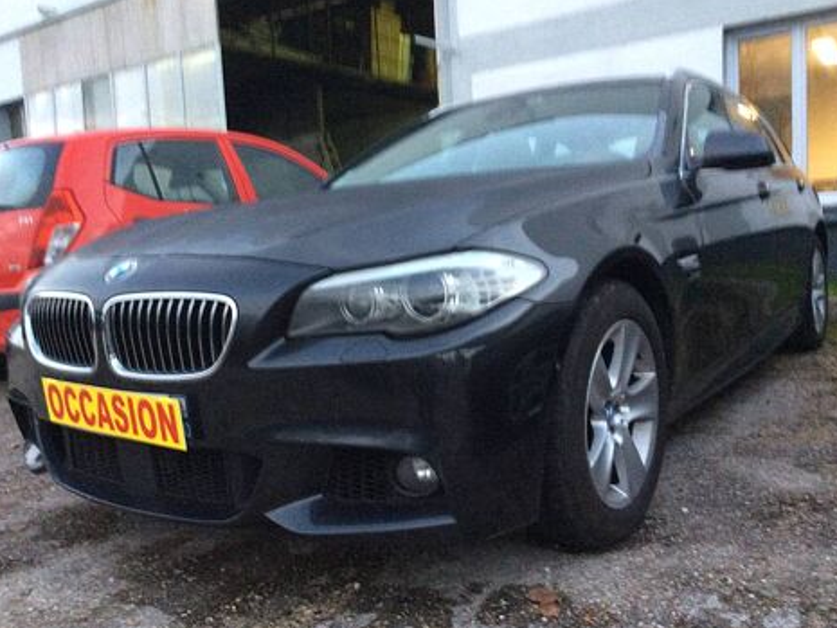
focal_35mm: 33
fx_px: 798
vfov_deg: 43.0
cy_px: 316
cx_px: 414
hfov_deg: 55.3
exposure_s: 1/25
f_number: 2.4
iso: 200
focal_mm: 3.3
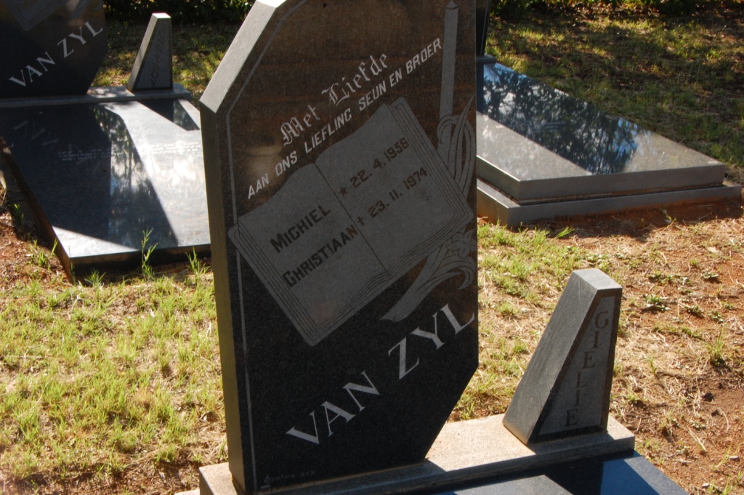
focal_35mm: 63
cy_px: 248
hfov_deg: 31.9
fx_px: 1301
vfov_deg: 21.5
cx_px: 372
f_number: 22
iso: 400
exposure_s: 1/40
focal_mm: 42
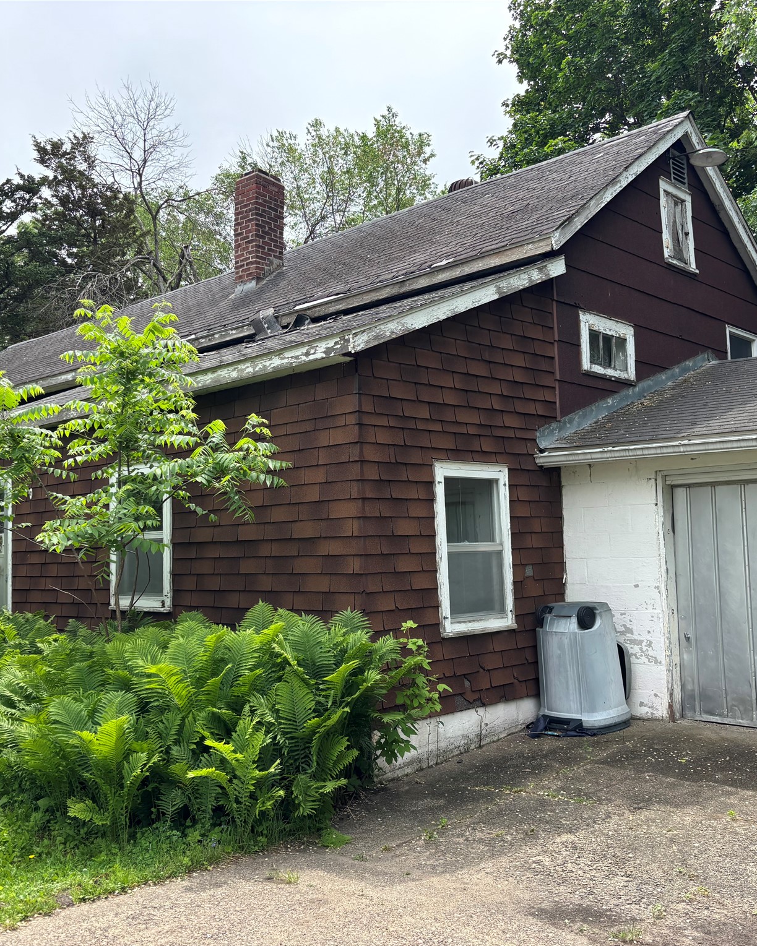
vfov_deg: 52.8
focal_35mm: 34
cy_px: 475
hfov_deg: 43.2
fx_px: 952
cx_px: 316
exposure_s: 1/1047
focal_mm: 5.96
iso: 50
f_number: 1.6
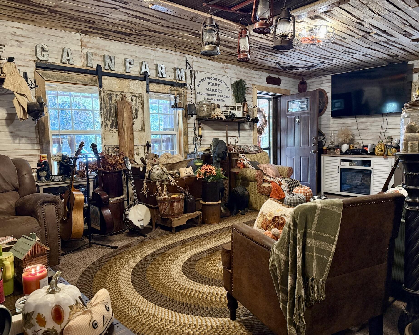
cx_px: 229
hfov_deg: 65.9
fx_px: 322
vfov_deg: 54.9
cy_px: 171
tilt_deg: -5.0
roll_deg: +0.1
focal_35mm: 26
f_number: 1.78
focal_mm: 6.76
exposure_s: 1/60
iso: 800
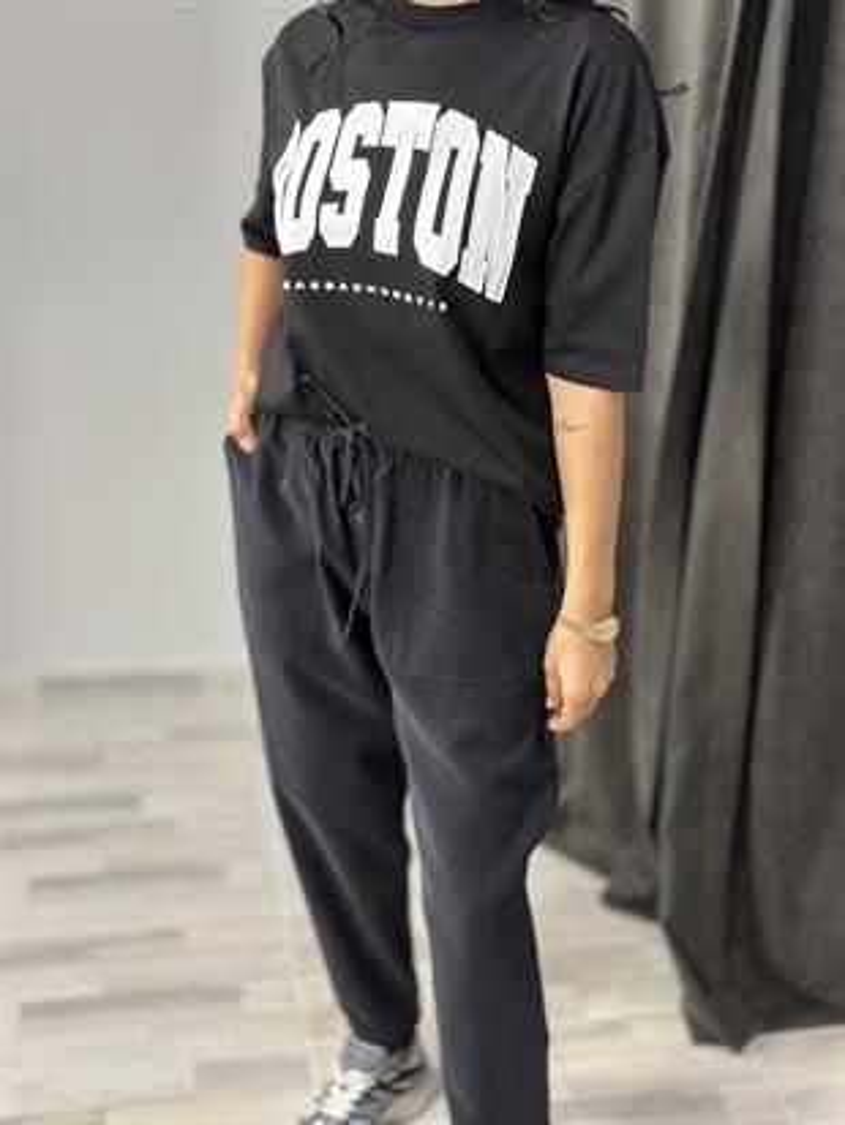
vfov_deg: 39.6
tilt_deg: -23.6
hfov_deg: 30.3
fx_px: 1561
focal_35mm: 48
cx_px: 422
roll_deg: -3.0
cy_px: 562
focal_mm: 6.86
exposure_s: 1/50
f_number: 1.78
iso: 125
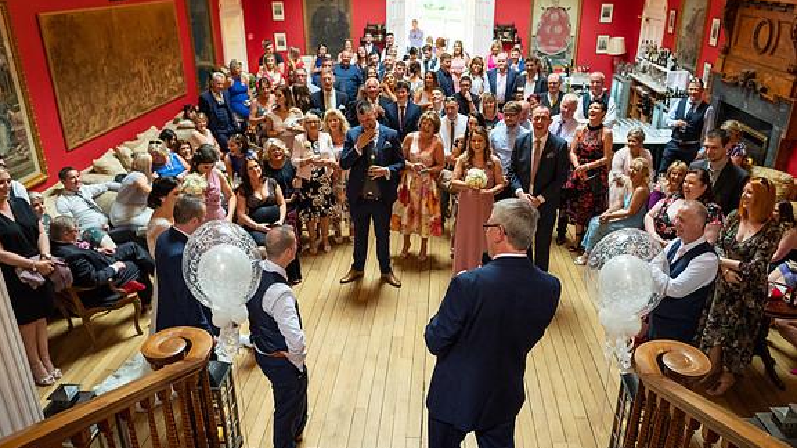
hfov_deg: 69.8
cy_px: 224
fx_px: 571
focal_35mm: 27
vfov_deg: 42.9
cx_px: 411
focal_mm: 16
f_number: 2.5
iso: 1600
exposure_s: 1/160
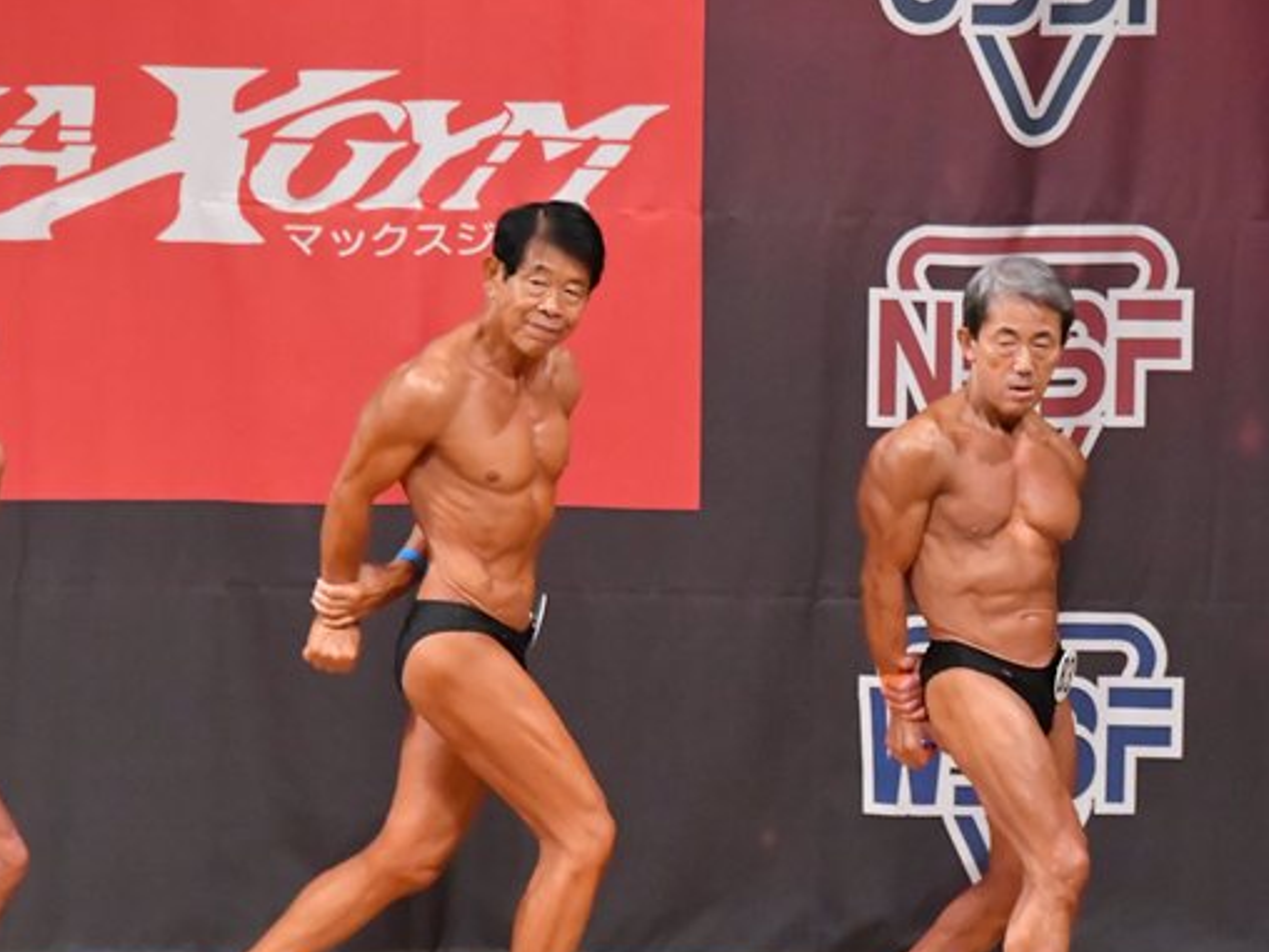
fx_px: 12904
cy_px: 625
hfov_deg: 5.6
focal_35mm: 352
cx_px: 918
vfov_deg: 4.2
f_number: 5.6
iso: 11400
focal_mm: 160
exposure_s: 1/400
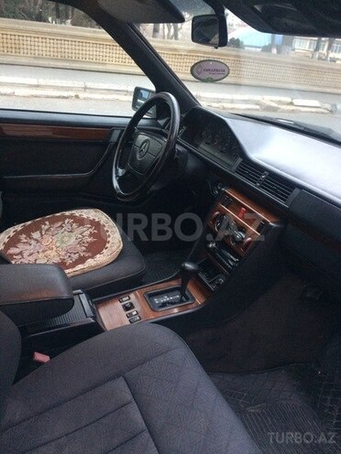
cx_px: 170
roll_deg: -5.4
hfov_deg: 48.2
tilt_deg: -30.3
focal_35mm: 29
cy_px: 227
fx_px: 381
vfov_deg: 61.7
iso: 320
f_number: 2.2
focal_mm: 4.15
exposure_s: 1/33
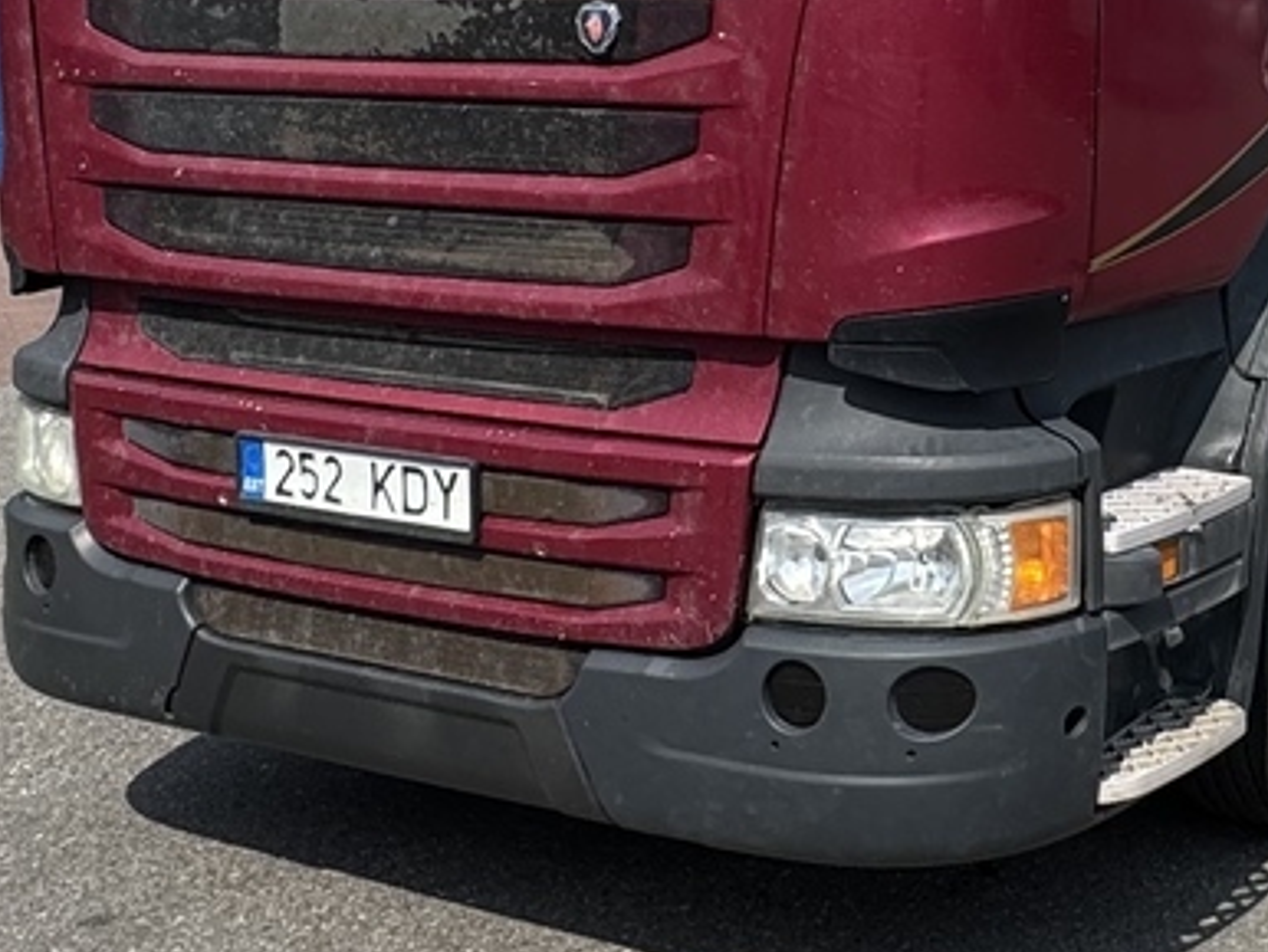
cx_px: 1317
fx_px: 2126
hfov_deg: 30.5
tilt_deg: -2.1
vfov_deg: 24.4
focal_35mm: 58
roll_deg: -0.2
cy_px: 69
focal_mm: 2.22
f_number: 2.2
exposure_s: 1/1256
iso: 40
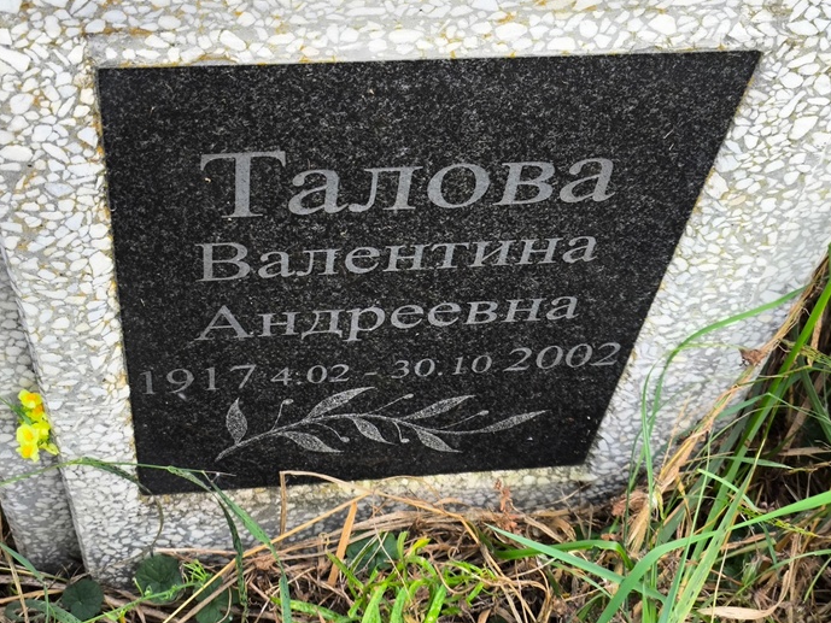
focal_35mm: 58
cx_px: 384
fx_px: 1393
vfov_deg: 25.2
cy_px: 316
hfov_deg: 33.2
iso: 64
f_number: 1.7
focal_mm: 4.71
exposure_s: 1/120
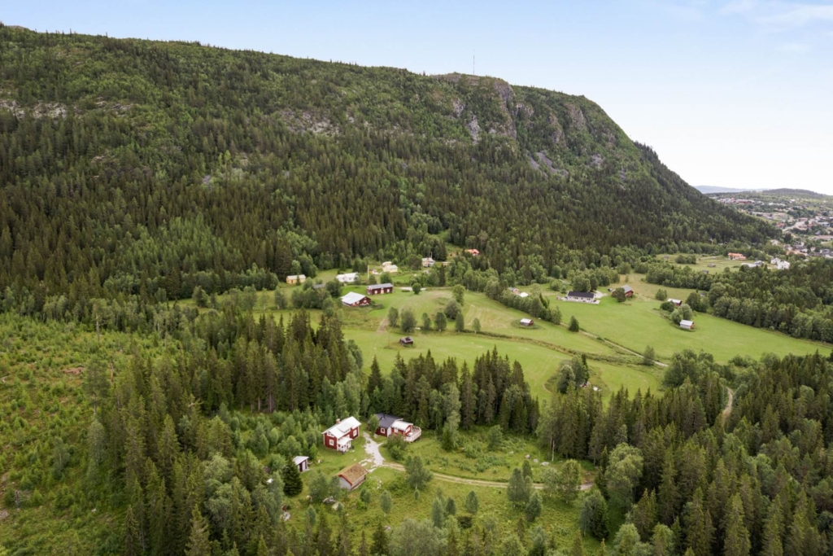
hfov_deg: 78.6
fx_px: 509
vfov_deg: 57.2
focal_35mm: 22
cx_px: 416
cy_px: 278
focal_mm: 8.38
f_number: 2.8
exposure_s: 1/350
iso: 100
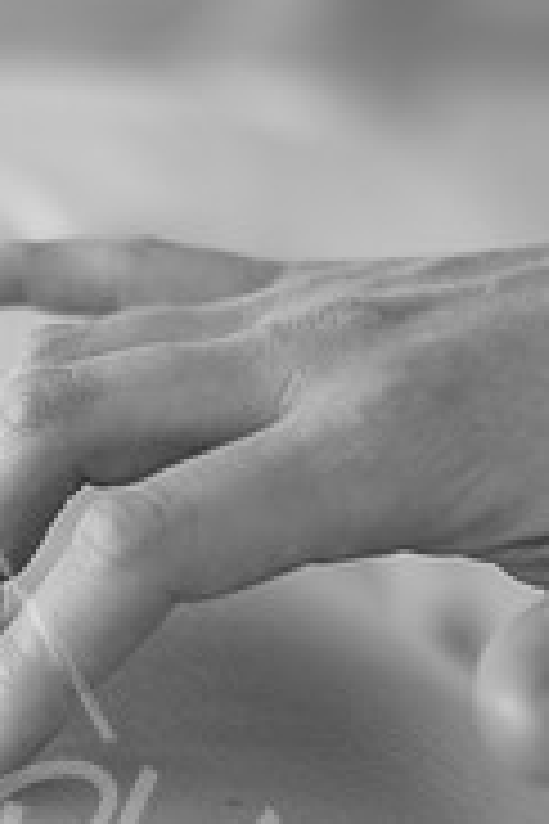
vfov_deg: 16.2
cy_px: 874
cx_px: -22
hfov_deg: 11.0
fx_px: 2813
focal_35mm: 123
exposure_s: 1/800
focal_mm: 50
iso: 250
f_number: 2.2
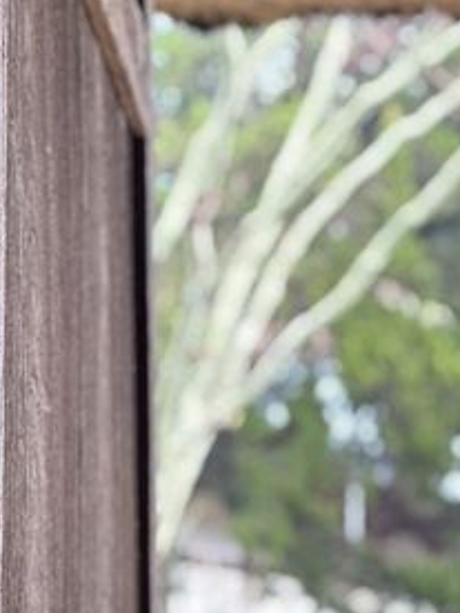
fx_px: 2870
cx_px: 142
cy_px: 396
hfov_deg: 9.2
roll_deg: -0.2
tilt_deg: +8.8
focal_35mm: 162
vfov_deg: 12.2
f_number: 1.78
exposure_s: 1/50
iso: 80
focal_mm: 6.86
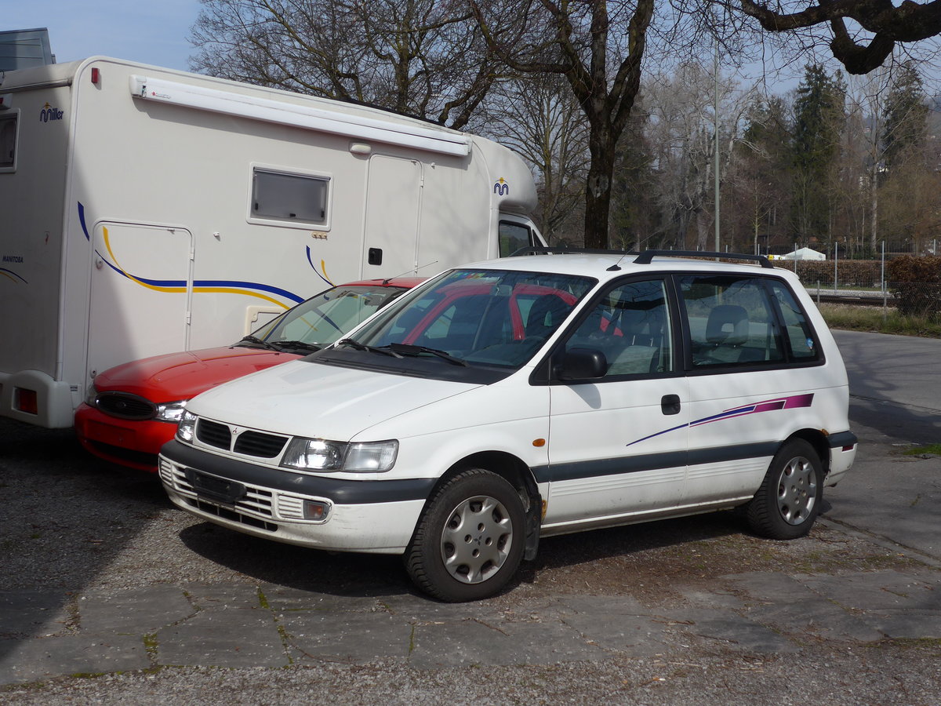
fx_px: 1332
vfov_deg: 29.7
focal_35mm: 49
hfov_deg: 38.9
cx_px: 470
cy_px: 353
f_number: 3.2
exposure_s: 1/1600
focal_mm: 10.1
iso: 80
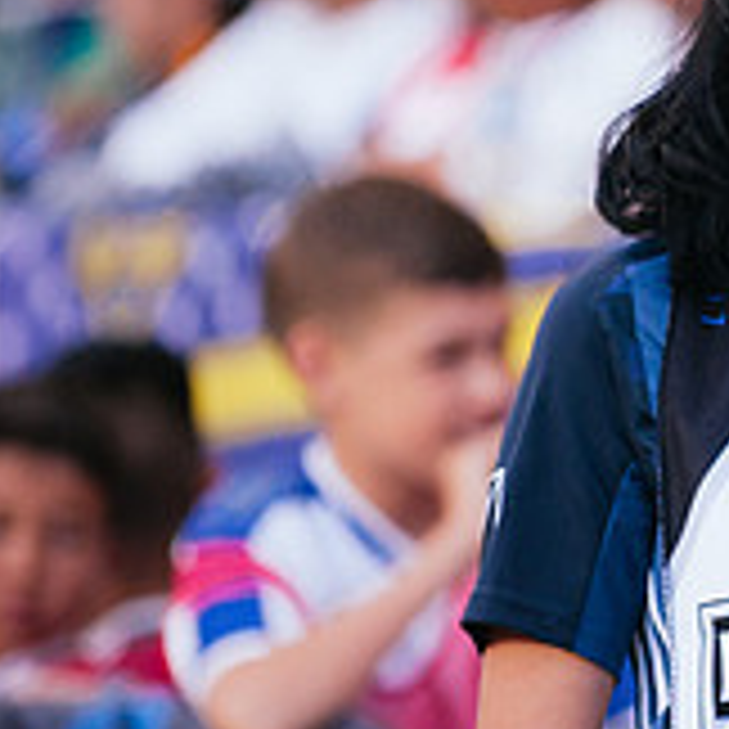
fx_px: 12342
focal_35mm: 518
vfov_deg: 3.4
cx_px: 1071
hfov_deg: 3.4
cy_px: 256
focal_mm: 170
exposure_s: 1/800
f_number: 2.8
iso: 1600
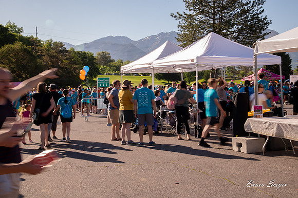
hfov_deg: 39.2
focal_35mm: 51
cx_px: 149
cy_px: 99
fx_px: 418
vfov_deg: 26.7
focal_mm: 50
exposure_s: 1/13
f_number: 22
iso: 80
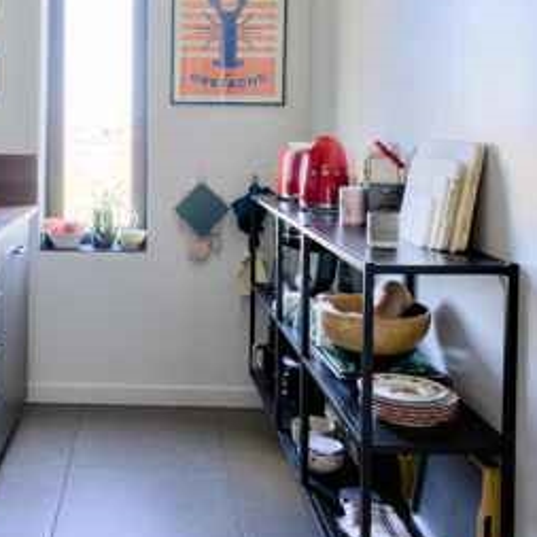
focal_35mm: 43
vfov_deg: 38.4
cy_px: 148
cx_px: 108
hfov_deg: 37.8
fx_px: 755
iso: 800
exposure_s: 1/100
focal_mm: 16
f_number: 8
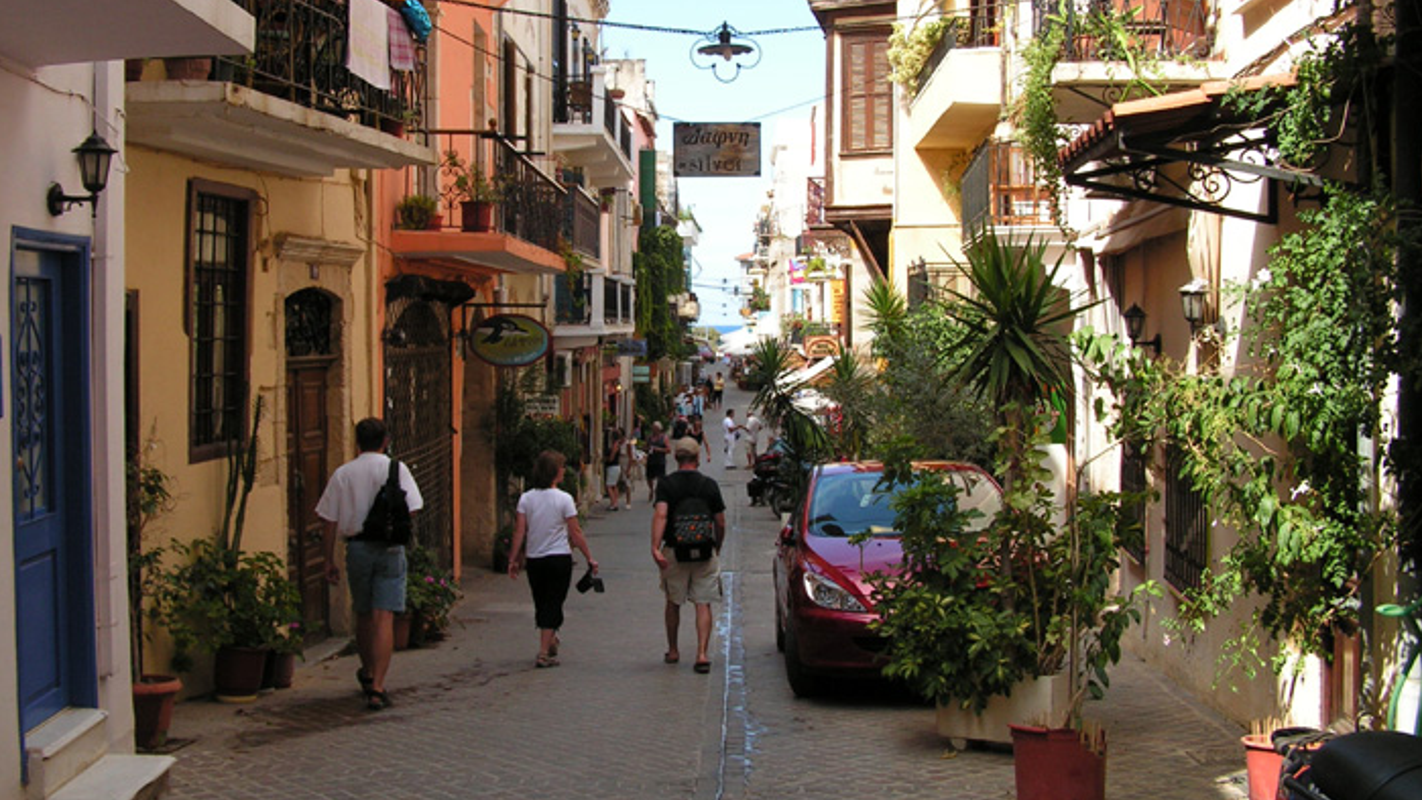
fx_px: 1583
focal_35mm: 42
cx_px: 717
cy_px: 337
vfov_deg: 28.3
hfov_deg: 48.4
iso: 50
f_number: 5
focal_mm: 6.3
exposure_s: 1/200
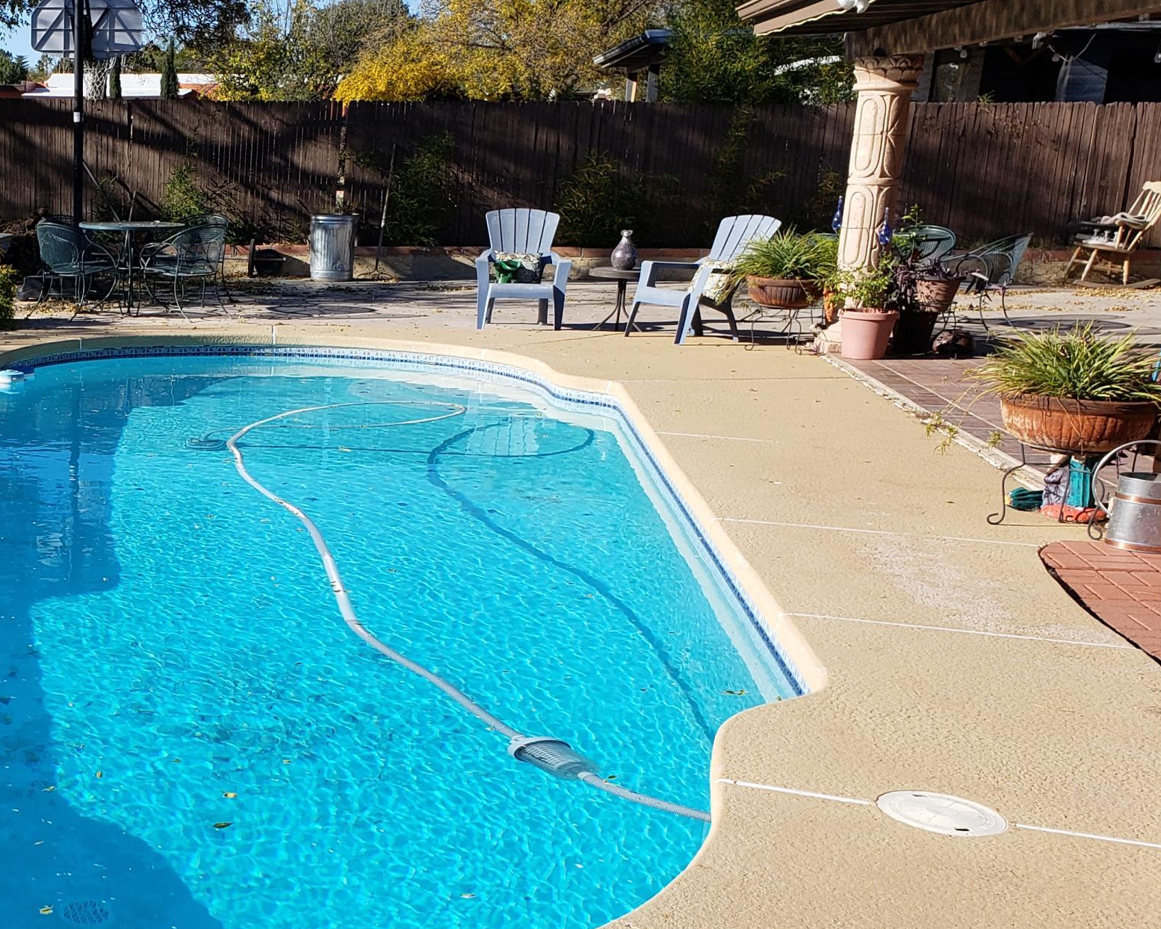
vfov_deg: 30.4
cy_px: 668
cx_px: 64
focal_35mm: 49
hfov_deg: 35.3
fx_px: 1684
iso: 50
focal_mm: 4.3
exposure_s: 1/1154
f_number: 2.4
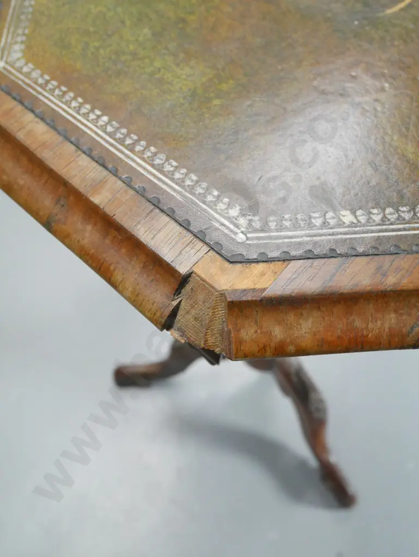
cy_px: 278
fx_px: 484
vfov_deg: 59.9
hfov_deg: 46.8
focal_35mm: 30
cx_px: 210
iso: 3200
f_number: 4.5
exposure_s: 1/100
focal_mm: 15
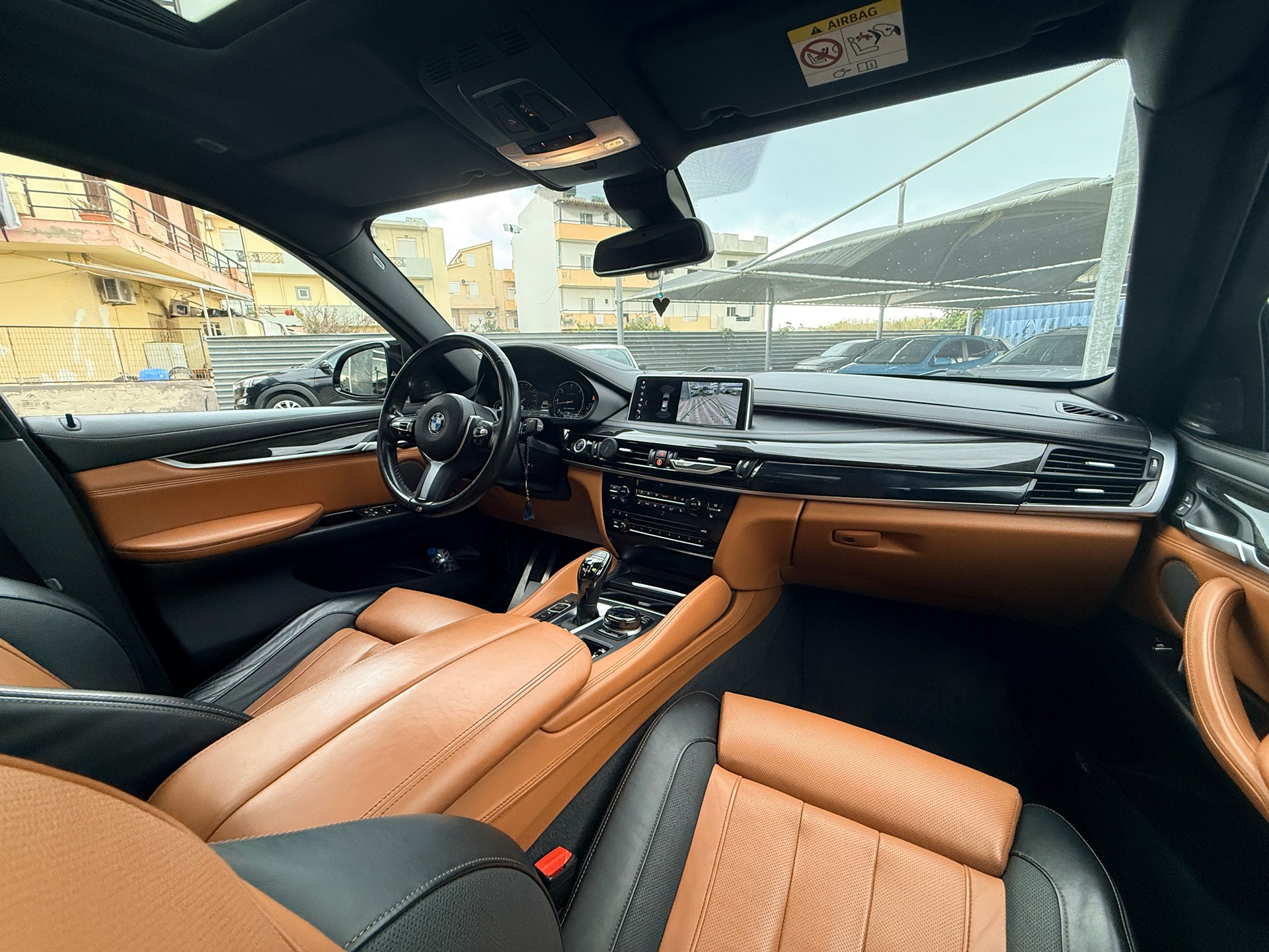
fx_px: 513
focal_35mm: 14
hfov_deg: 102.1
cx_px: 634
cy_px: 476
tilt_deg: -13.3
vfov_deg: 85.7
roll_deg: +1.5
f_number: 2.2
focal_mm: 2.22
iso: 320
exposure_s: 1/101
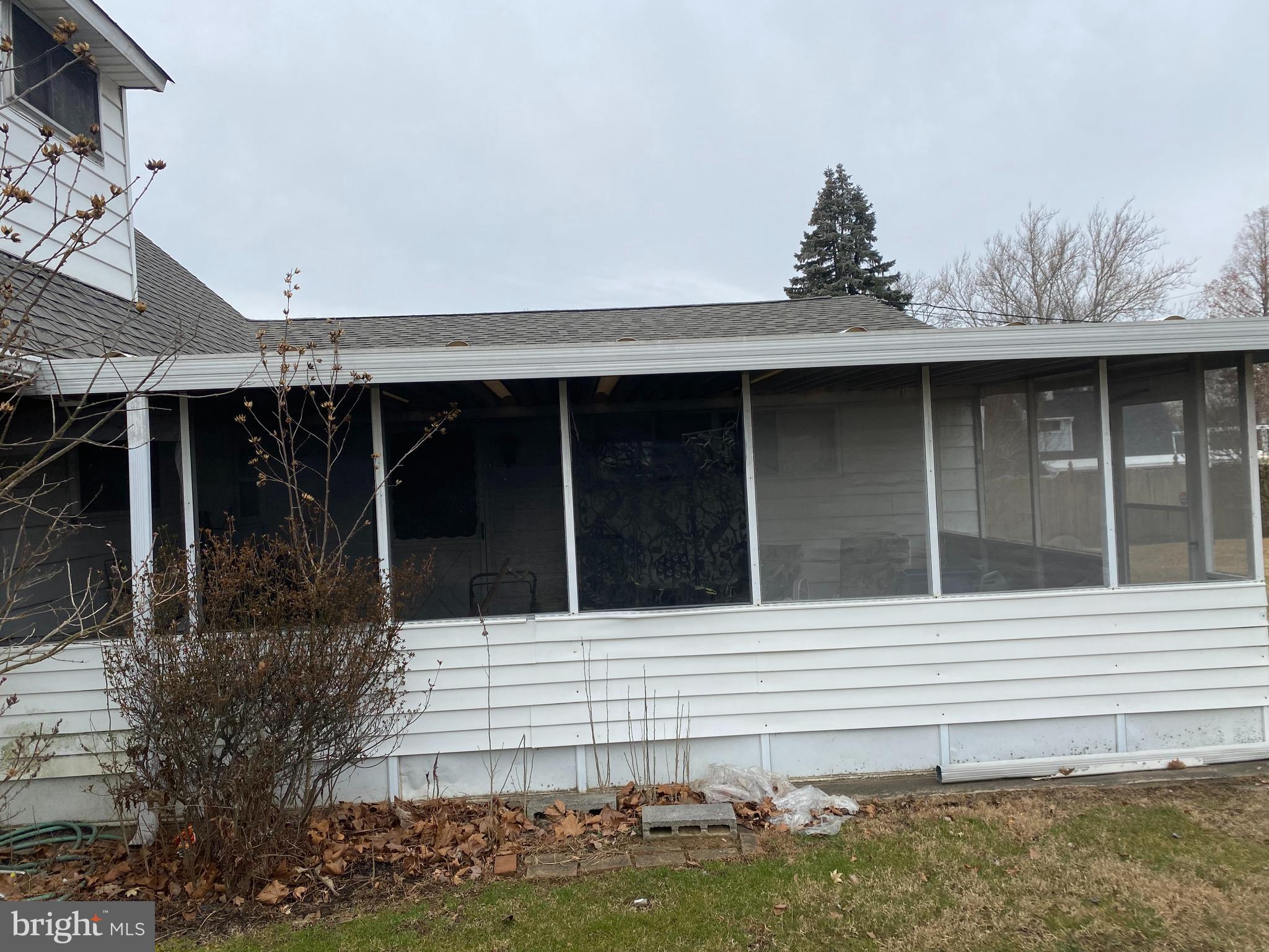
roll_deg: +1.4
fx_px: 953
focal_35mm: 26
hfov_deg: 67.3
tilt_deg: -0.3
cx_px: 634
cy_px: 476
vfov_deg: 53.1
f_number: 1.8
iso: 32
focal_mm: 4.25
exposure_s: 1/2105
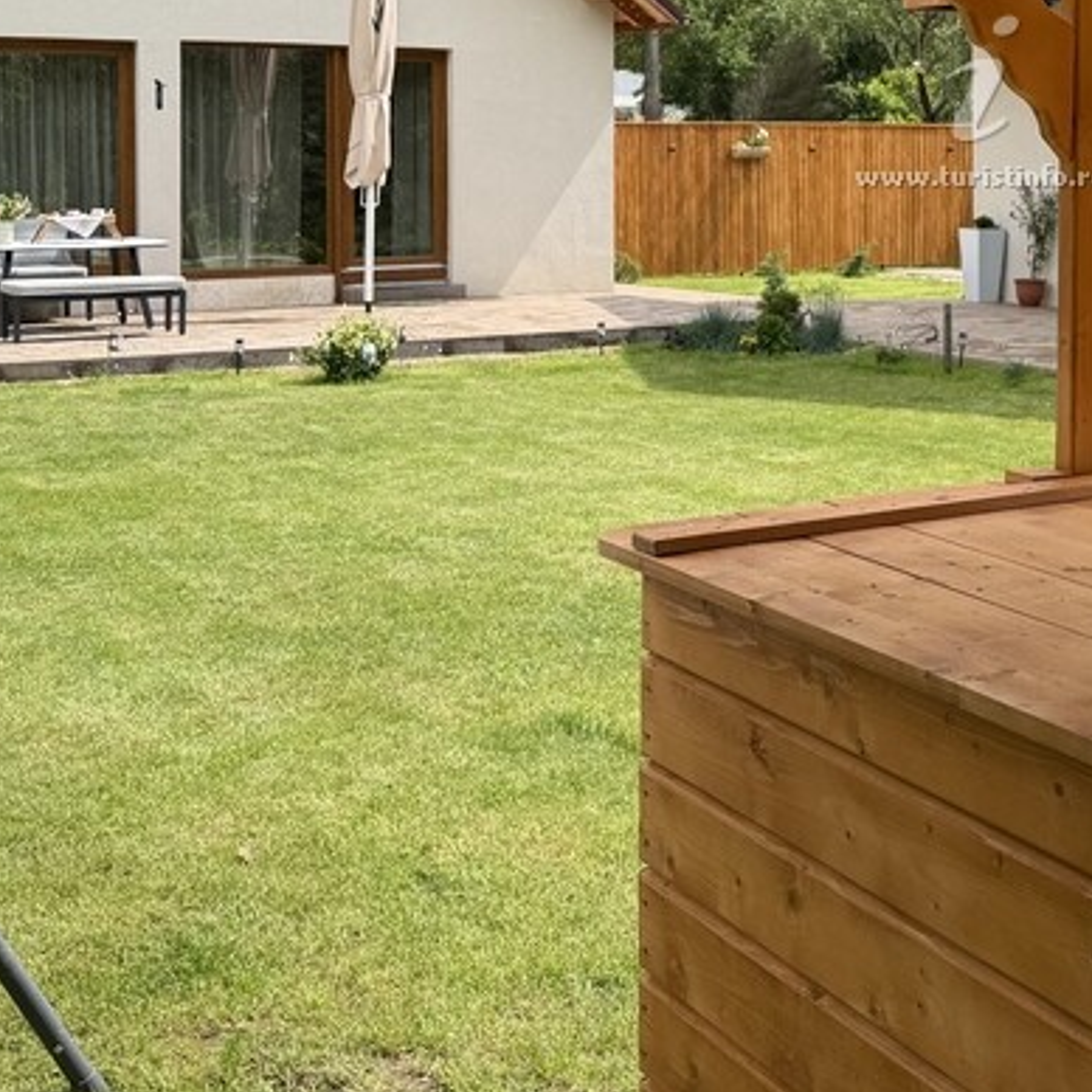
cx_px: 1036
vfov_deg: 29.5
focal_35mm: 56
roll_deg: +0.9
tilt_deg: -0.1
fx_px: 1999
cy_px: 152
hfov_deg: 29.0
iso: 80
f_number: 1.78
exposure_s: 1/2611
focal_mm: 6.76
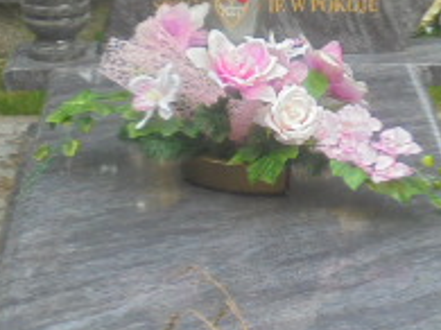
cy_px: 122
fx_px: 1795
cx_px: 271
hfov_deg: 14.0
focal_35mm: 141
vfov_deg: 10.5
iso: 100
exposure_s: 1/100
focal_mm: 7.8
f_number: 4.5
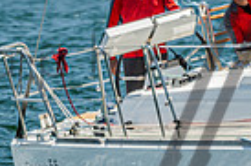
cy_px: -76
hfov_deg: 1.6
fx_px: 9248
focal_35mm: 1328
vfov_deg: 1.0
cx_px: 90
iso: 320
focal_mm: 300
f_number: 5.6
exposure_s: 1/640
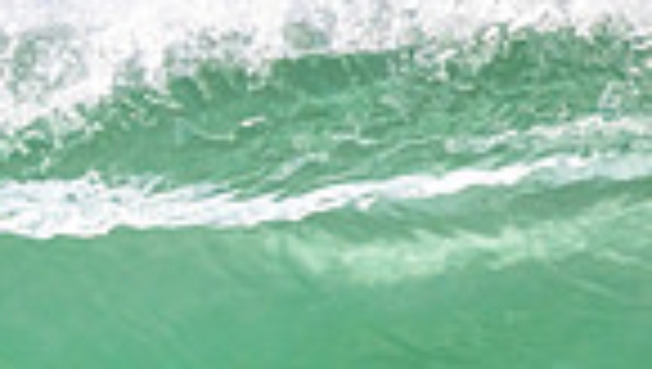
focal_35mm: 3345
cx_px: -409
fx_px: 57905
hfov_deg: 0.6
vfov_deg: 0.4
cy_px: 569
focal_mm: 800
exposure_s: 1/2000
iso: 1600
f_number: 11
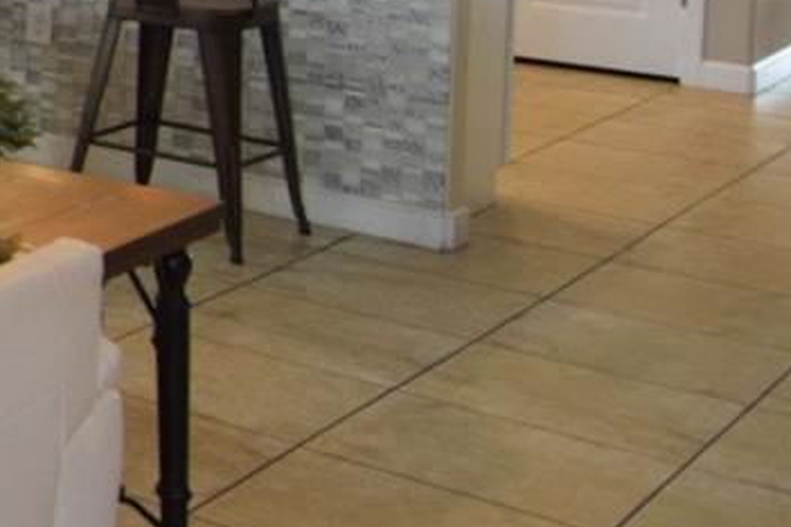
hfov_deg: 16.7
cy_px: -185
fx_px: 1654
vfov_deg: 16.9
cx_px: -937
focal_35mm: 75
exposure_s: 1/60
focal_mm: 11
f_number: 4
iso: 640
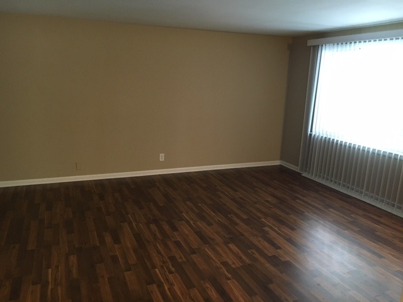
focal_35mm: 29
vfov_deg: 48.2
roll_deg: -1.4
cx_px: 202
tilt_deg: -12.6
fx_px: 338
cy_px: 151
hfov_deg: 61.7
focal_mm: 4.15
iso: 160
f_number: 2.2
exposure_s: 1/30
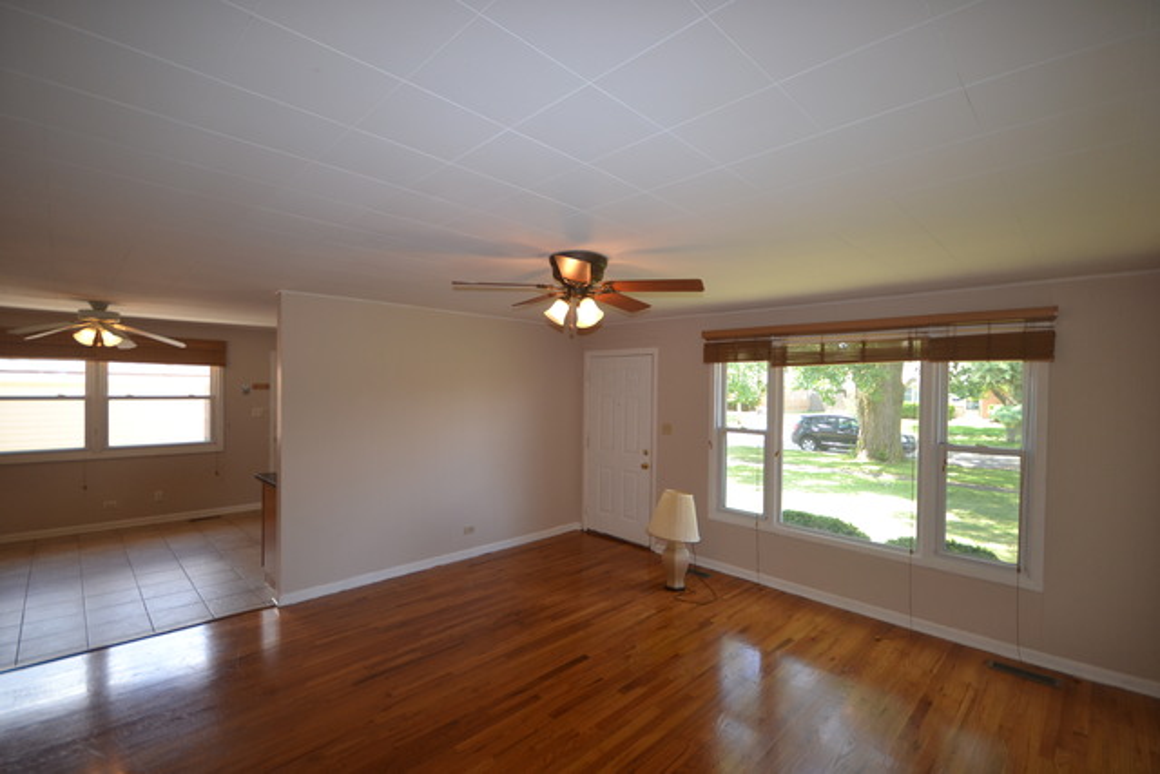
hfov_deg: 100.4
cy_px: 387
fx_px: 483
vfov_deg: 77.4
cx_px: 580
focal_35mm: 15
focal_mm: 10
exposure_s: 1/100
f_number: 4
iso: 400
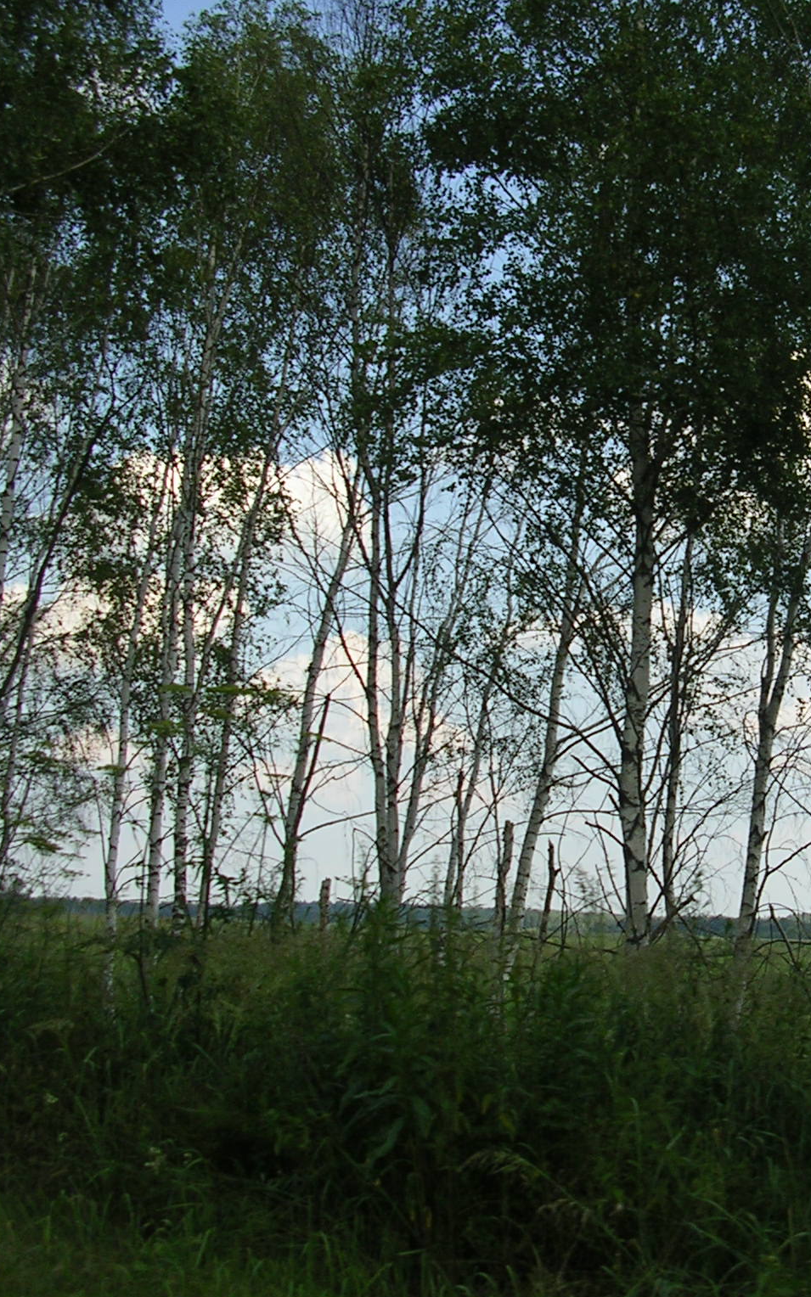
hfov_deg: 23.3
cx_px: 752
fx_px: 1910
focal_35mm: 54
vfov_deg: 37.5
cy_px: 651
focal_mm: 5.8
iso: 50
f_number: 2.8
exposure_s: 1/706
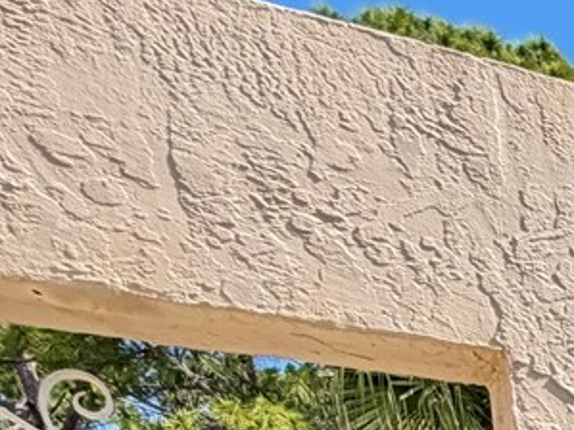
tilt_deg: -11.8
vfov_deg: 13.9
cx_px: 1156
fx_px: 1243
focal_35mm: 75
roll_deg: +3.0
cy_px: 1027
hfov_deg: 17.8
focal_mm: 2.22
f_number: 2.2
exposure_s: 1/445
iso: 64
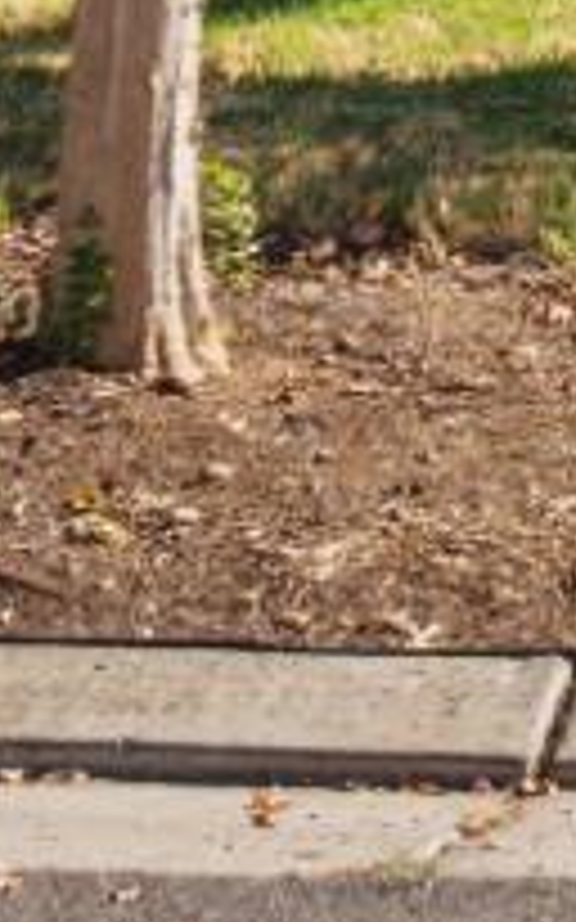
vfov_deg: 7.9
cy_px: -1295
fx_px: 6211
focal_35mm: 247
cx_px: 2390
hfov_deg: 4.8
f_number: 7.1
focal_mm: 22.1
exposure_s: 1/320
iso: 125
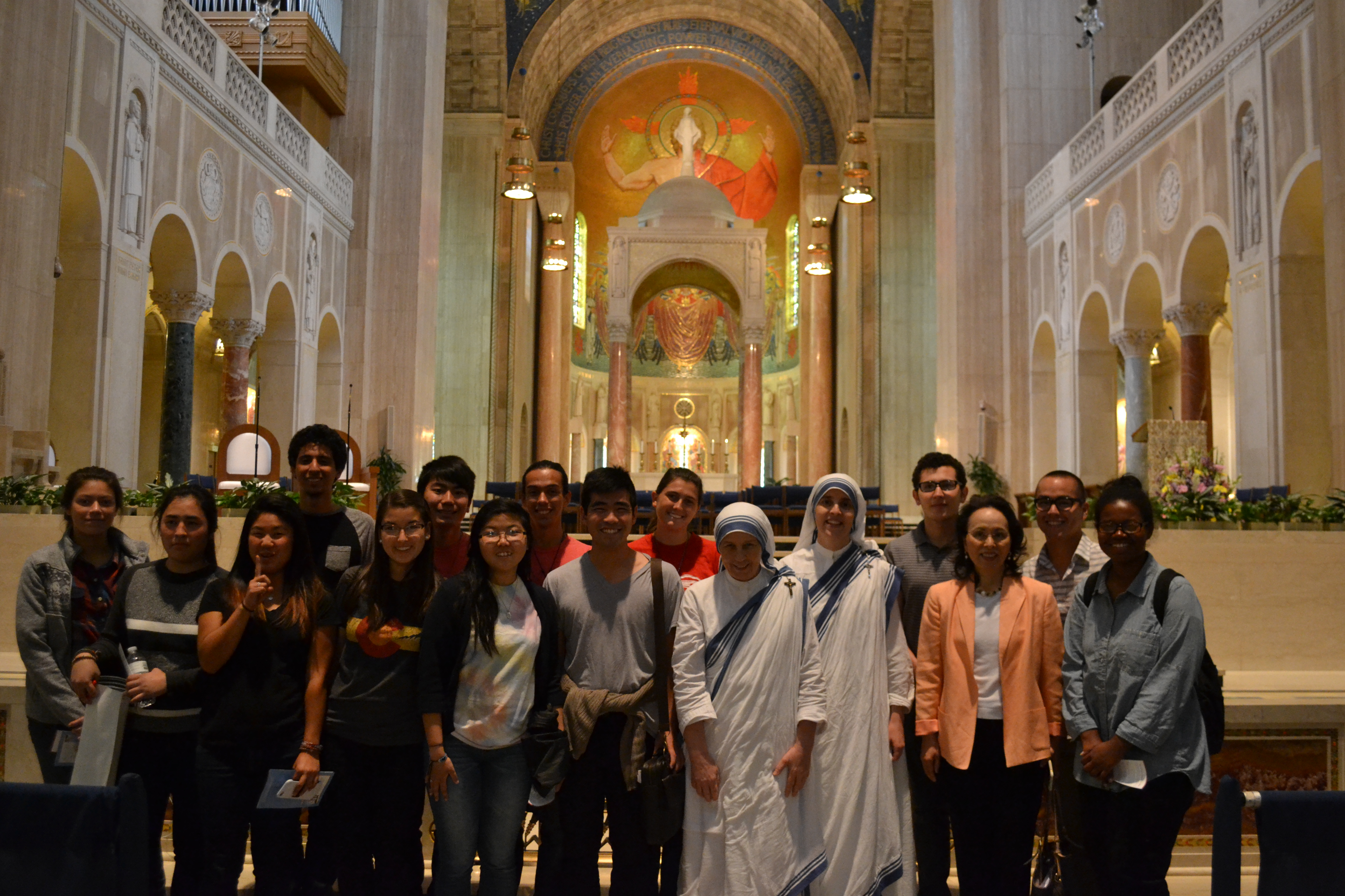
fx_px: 1121
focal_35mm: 30
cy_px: 448
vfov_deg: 43.6
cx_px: 672
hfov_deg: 61.9
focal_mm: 20
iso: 2200
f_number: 3.8
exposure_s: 1/15
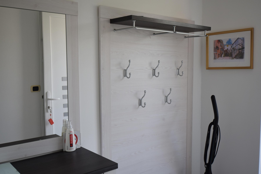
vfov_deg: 36.9
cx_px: 130
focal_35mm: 36
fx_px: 261
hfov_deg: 53.1
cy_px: 87
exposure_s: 1/160
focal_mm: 24
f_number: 6.3
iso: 400
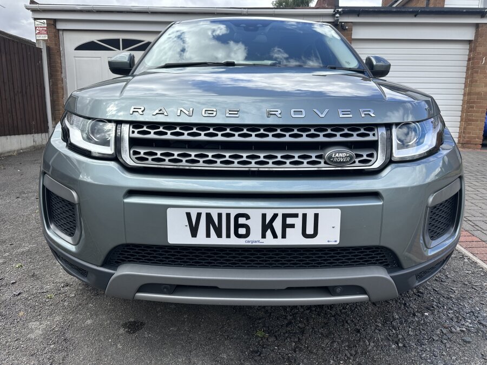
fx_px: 338
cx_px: 244
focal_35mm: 24
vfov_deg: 56.8
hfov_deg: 71.6
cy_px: 182
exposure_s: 1/1916
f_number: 1.78
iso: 80
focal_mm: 6.86
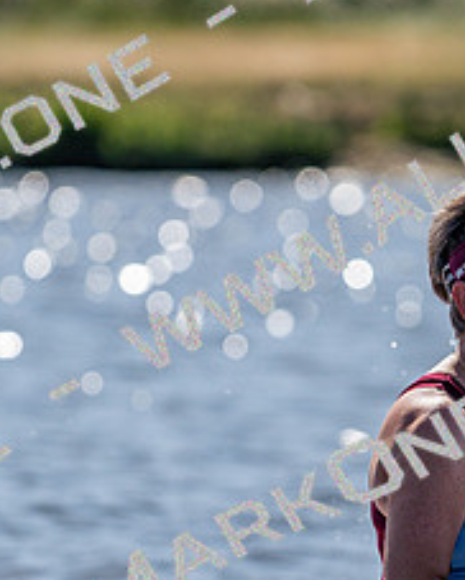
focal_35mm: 883
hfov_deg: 1.8
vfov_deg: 2.2
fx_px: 15170
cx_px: 437
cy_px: 377
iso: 200
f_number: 6.3
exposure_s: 1/2000
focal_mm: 368
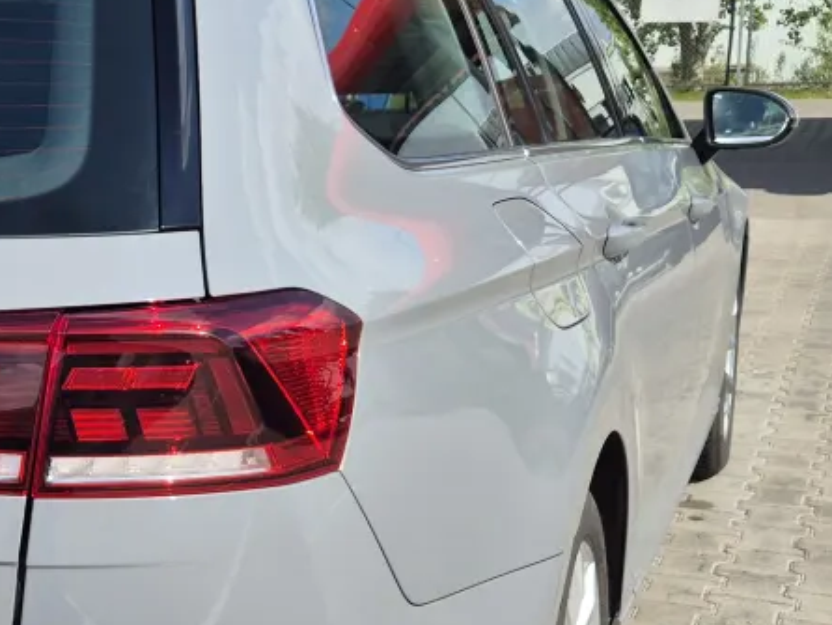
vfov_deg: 22.2
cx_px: -95
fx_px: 1587
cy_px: 368
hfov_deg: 26.9
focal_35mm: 66
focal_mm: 5.4
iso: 25
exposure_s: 1/1820
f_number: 1.8
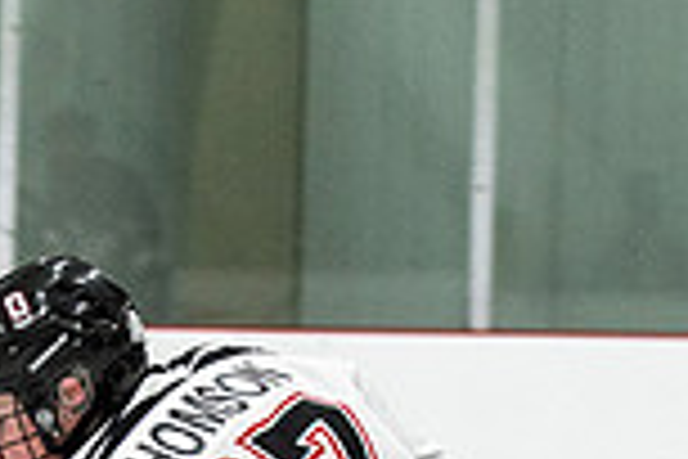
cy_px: 790
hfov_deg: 4.0
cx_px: 74
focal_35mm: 512
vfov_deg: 2.7
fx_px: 9784
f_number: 2.8
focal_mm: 70
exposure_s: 1/400
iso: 720
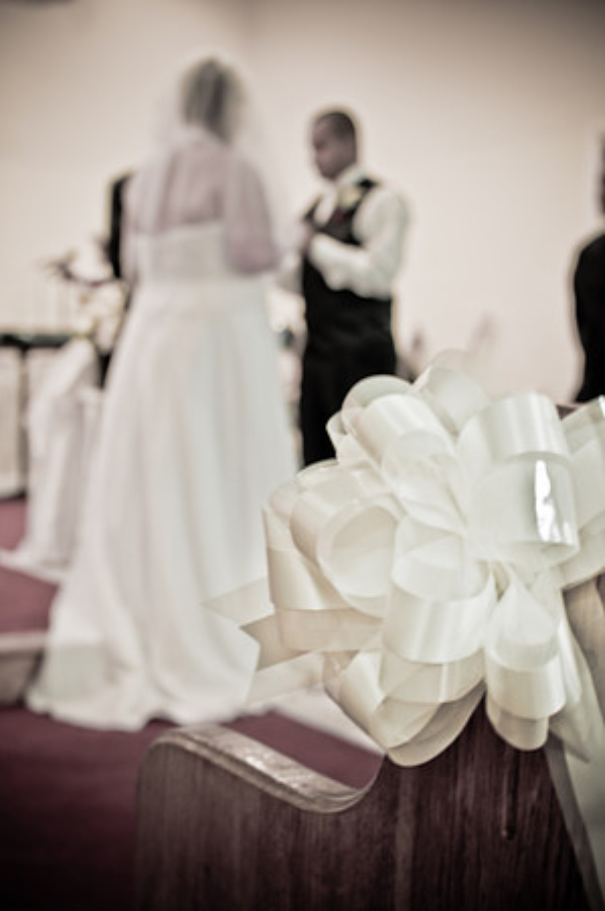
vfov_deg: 37.9
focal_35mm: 52
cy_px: 456
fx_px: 1326
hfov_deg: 25.7
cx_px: 302
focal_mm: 35
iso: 200
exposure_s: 1/3
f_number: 3.5
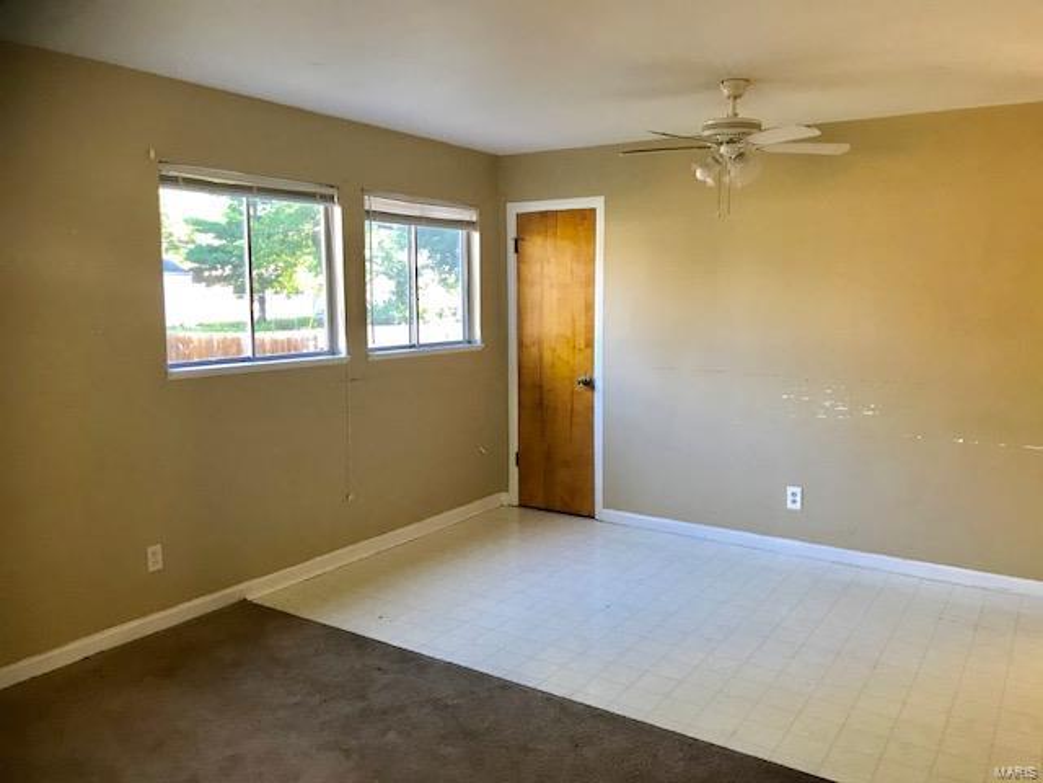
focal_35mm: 28
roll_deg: +0.5
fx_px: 844
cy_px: 392
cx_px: 522
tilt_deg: -6.2
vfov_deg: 49.7
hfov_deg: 63.4
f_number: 1.8
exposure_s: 1/24
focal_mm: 3.99
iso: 40
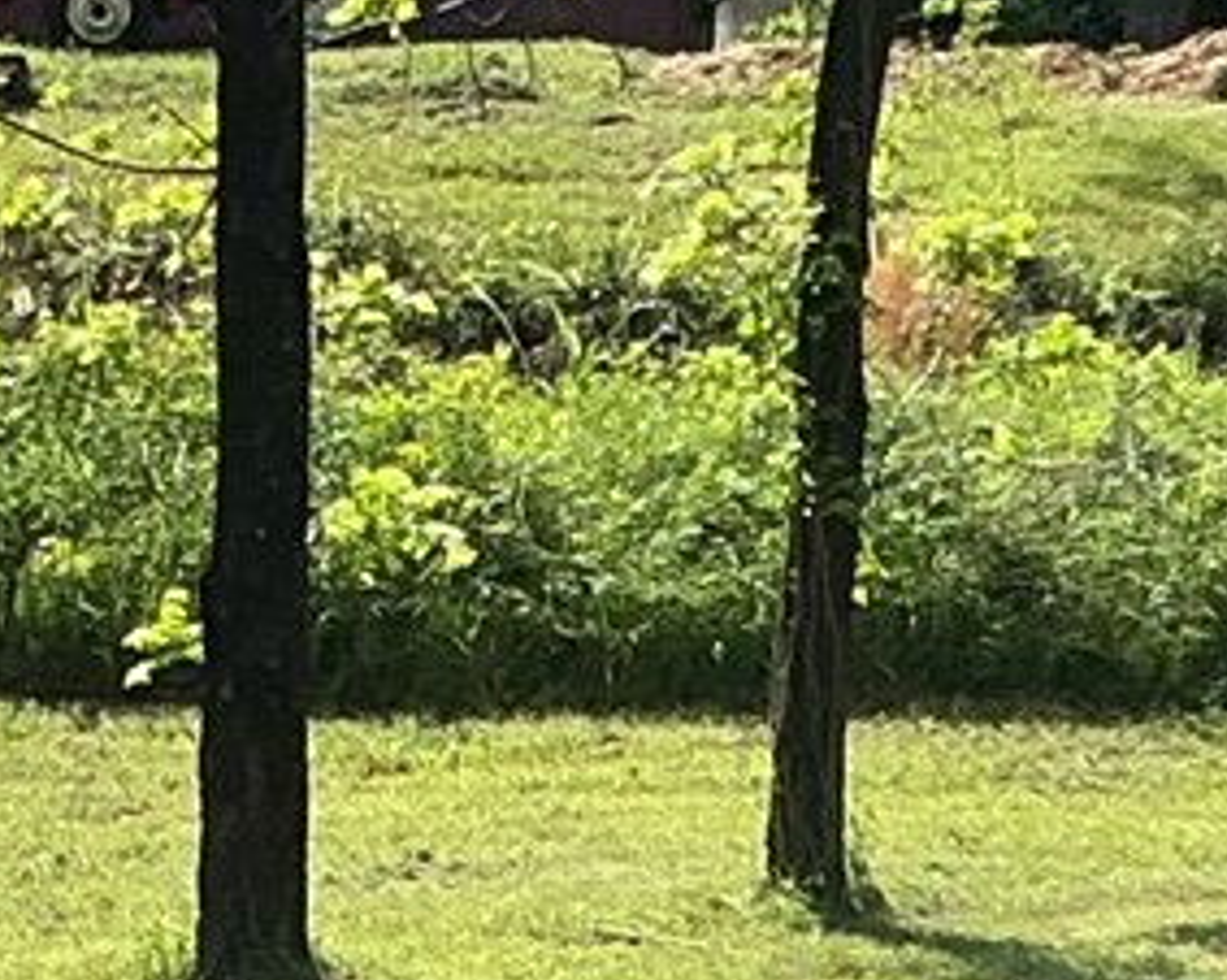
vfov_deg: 8.0
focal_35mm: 192
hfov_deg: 10.0
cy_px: 633
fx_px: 6968
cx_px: -121
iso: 25
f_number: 1.8
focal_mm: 3
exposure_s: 1/997
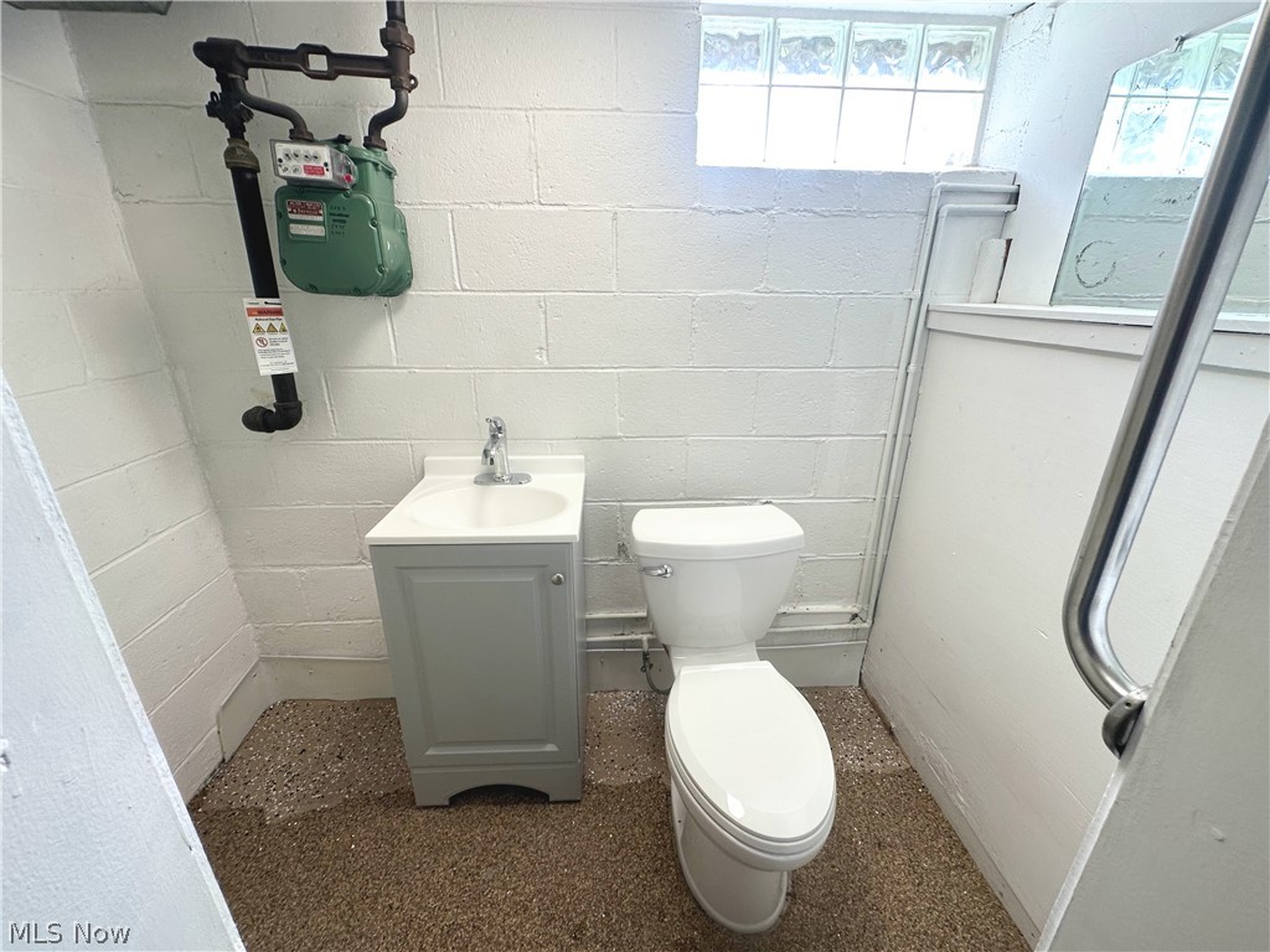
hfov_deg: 102.1
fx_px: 514
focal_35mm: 14
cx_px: 635
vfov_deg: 85.7
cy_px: 476
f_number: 2.2
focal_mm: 2.22
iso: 80
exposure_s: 1/120
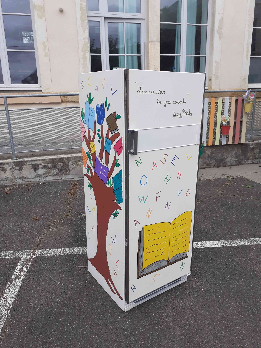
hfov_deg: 51.4
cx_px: 130
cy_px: 174
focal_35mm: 27
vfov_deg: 65.3
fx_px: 271
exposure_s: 1/1328
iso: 40
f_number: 1.9
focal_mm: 3.6
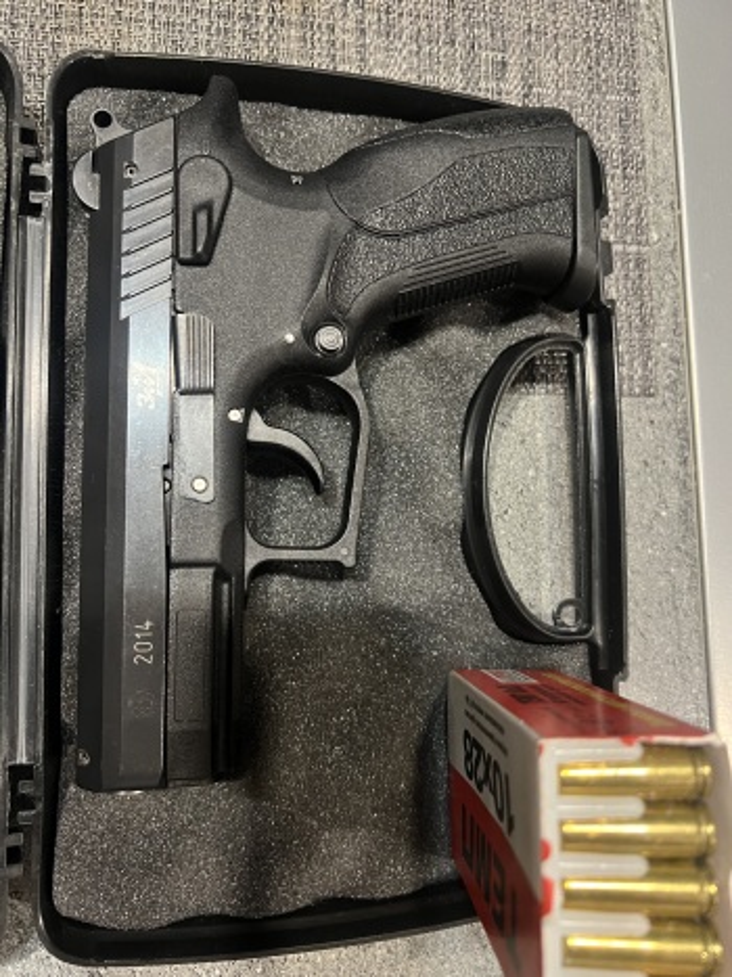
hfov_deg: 53.0
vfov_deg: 67.3
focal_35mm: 26
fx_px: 733
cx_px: 366
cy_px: 488
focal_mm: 5.7
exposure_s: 1/33
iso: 400
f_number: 1.5
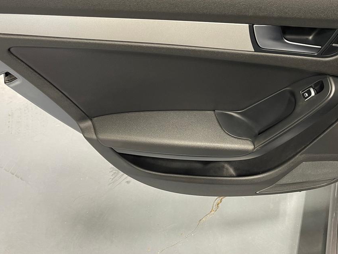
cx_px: 204
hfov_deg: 48.7
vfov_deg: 37.7
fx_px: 371
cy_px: 141
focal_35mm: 38
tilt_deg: -54.2
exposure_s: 1/60
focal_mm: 5.1
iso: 125
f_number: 1.6
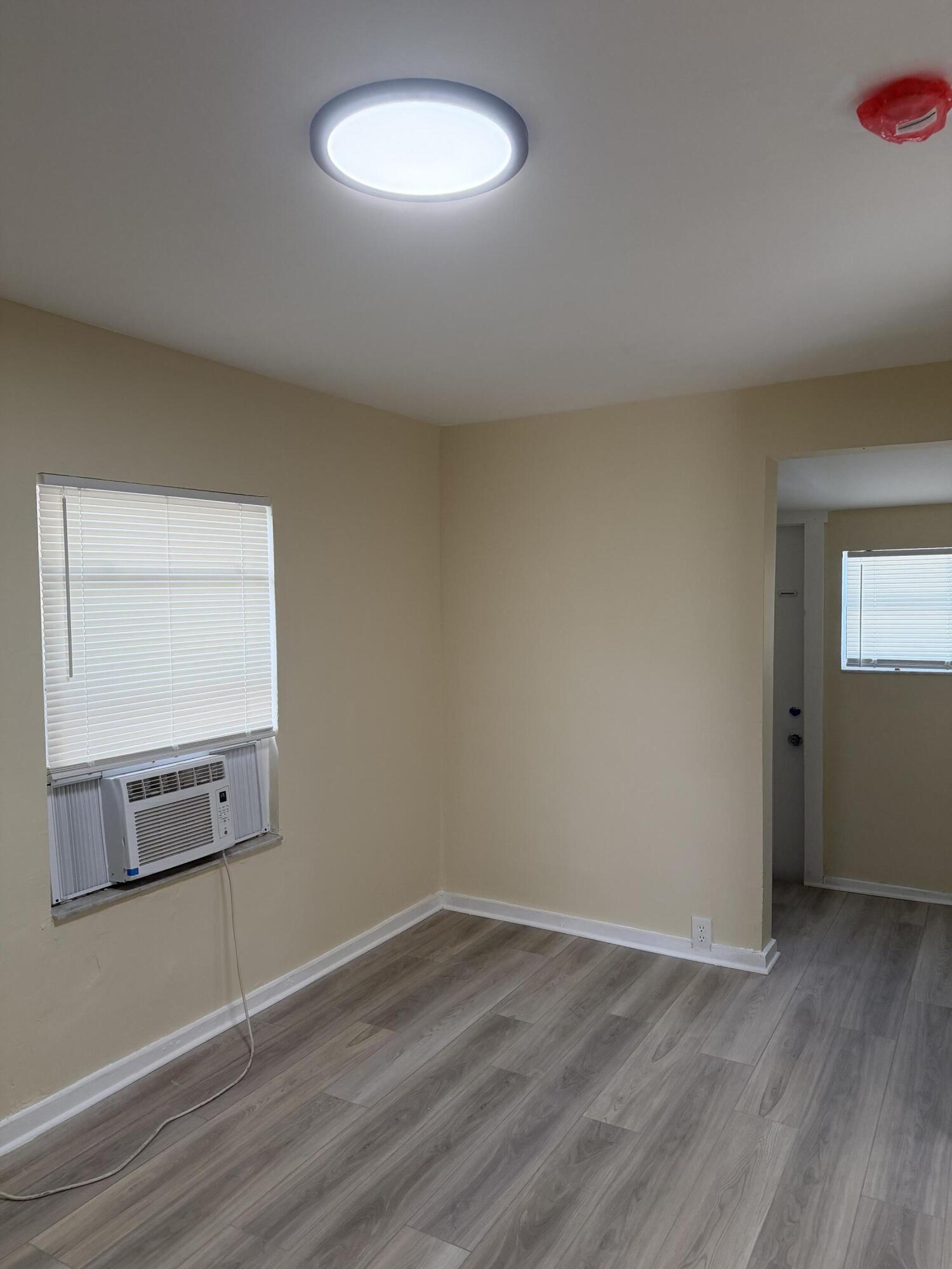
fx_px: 880
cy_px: 634
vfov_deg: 71.6
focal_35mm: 24
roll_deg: +0.1
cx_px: 476
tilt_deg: -3.5
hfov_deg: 56.8
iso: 200
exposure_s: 1/200
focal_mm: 6.76
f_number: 1.78
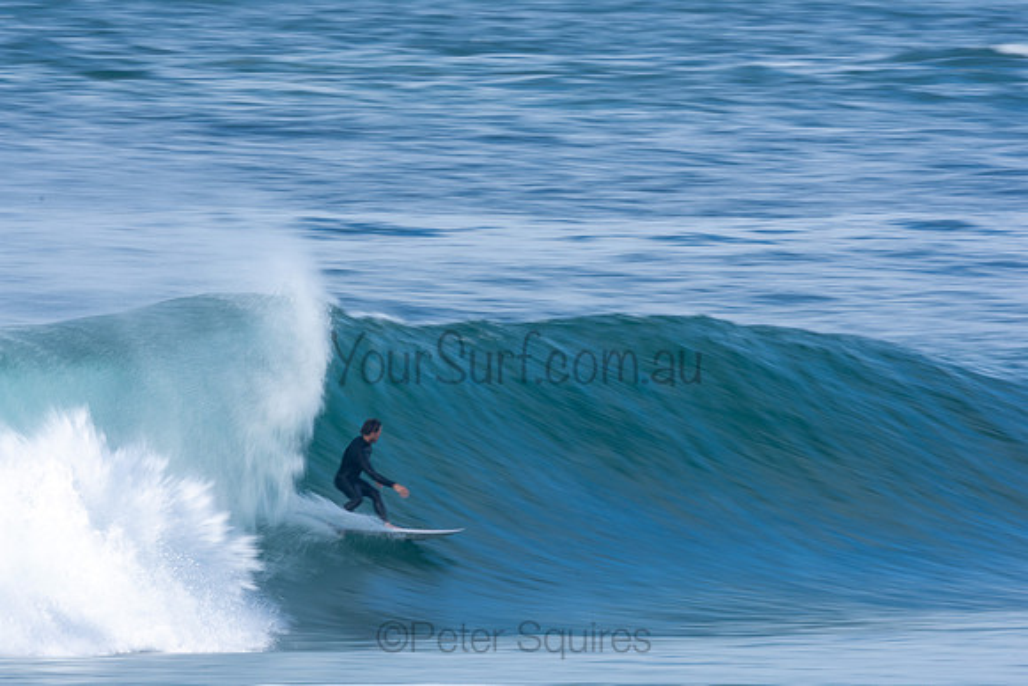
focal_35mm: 750
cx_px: 514
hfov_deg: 2.7
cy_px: 343
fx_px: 21421
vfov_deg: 1.8
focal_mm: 500
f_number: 20
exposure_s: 1/30
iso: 100
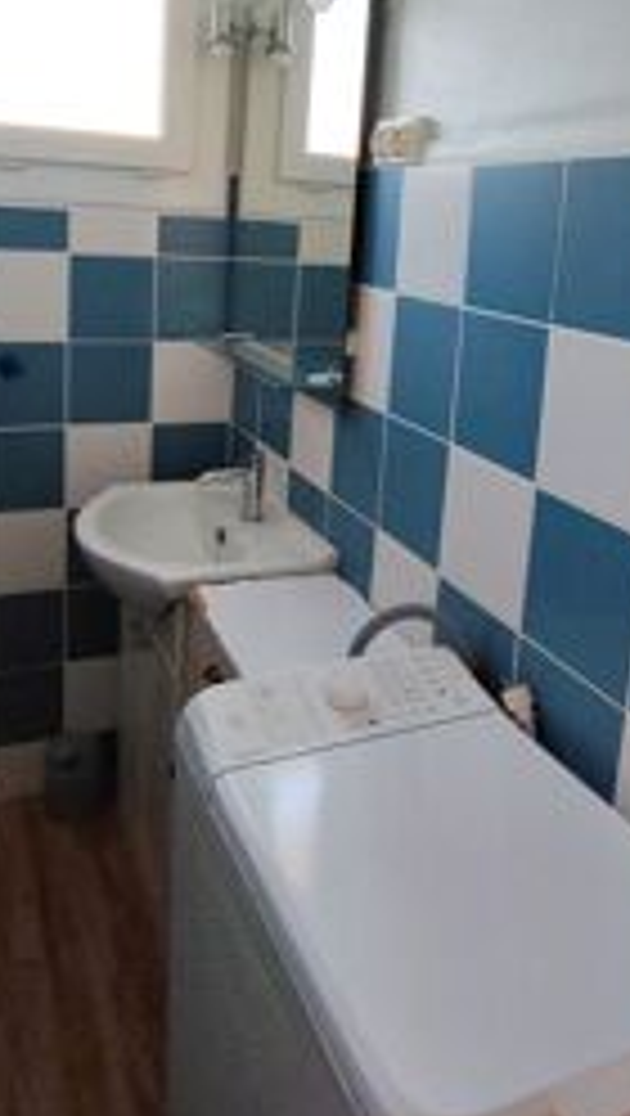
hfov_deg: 39.0
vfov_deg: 62.6
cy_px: 371
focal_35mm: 30
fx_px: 889
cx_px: 333
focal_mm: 2.13
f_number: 2.2
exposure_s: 1/100
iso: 183
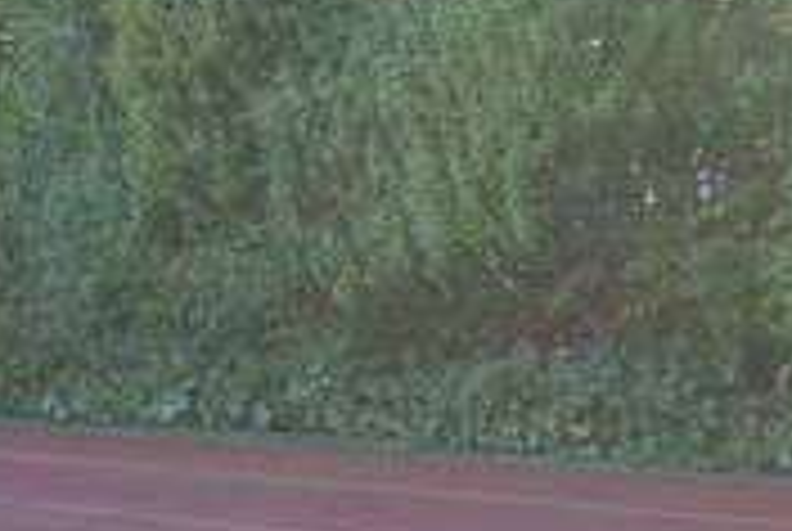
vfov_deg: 6.7
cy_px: 238
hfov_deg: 9.9
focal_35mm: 207
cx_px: -32
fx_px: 4551
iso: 320
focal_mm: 45
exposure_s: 1/160
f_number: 5.6
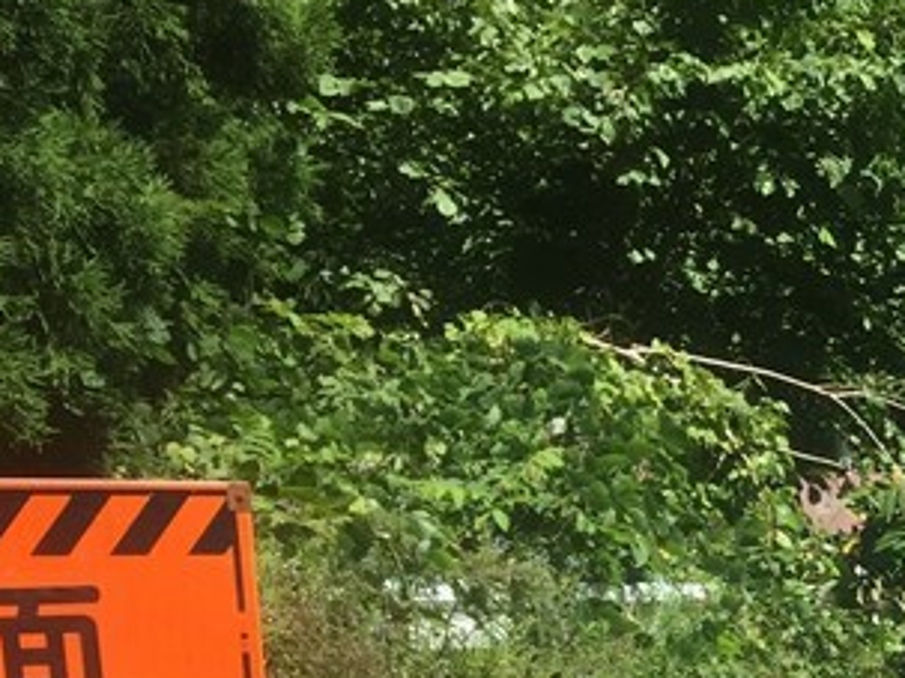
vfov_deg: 14.3
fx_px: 2561
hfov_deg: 17.4
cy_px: 959
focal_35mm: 98
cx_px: 1472
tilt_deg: -15.7
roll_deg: -0.4
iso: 32
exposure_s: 1/1099
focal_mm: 4.15
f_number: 2.2
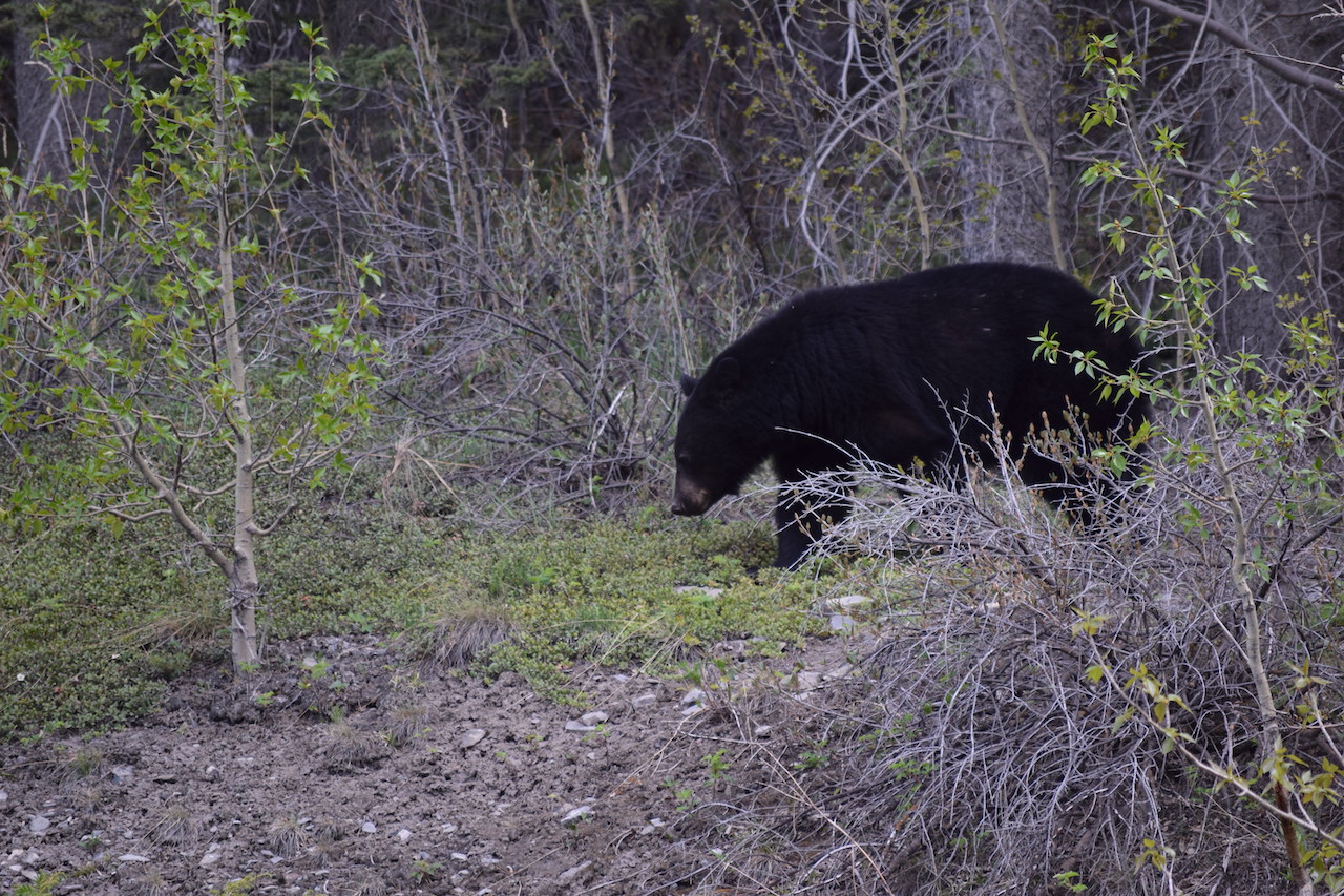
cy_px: 448
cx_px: 672
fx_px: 11198
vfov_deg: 4.6
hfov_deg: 6.9
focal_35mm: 300
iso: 400
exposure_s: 1/400
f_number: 5.6
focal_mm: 200
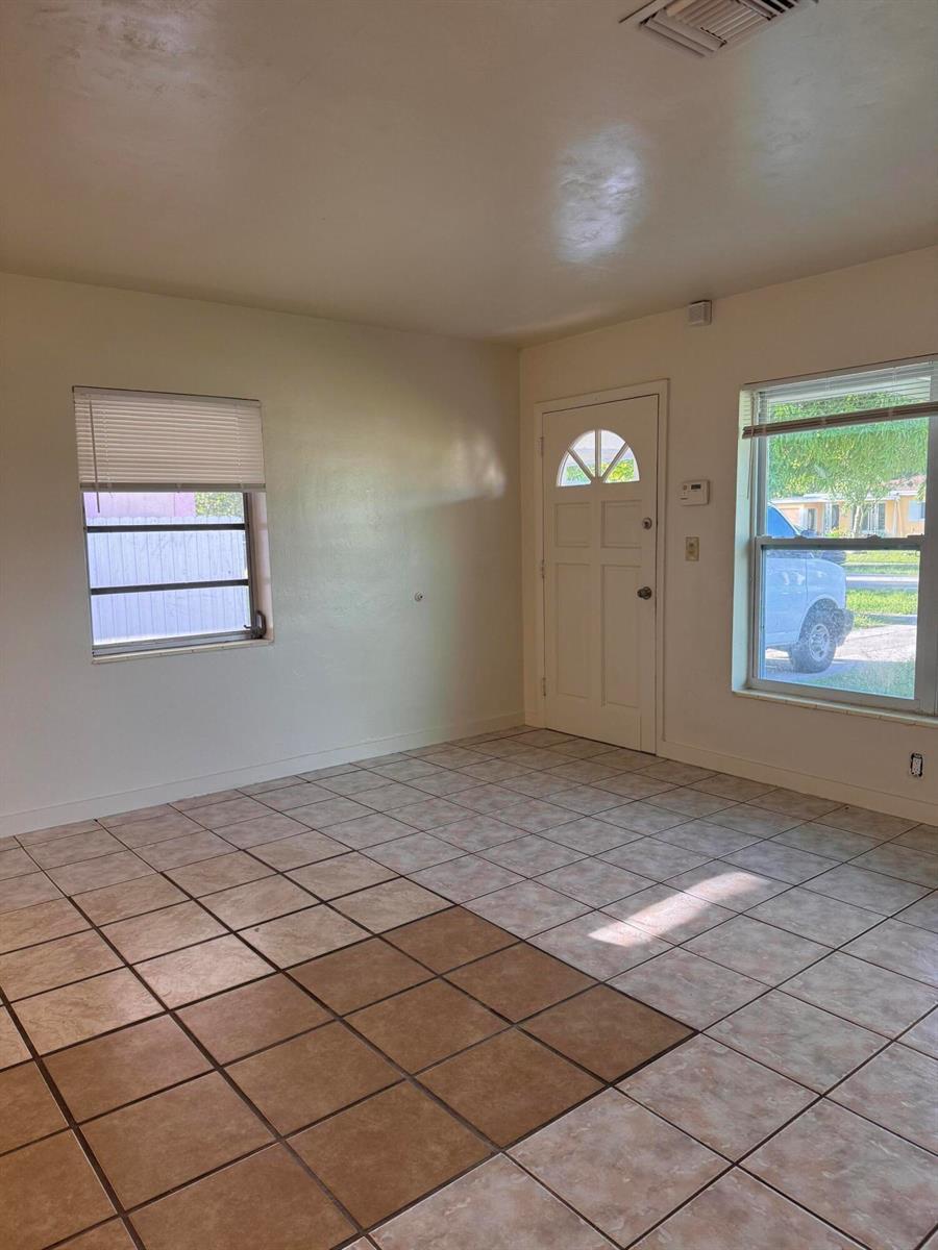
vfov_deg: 71.6
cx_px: 469
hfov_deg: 56.8
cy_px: 625
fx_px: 867
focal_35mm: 24
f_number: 1.78
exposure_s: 1/120
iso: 160
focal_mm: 6.76
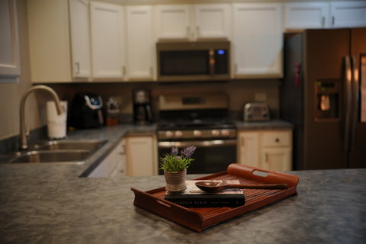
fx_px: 356
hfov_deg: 54.4
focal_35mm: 35
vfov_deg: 37.9
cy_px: 122
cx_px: 183
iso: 400
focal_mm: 35
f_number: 2
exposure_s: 1/200
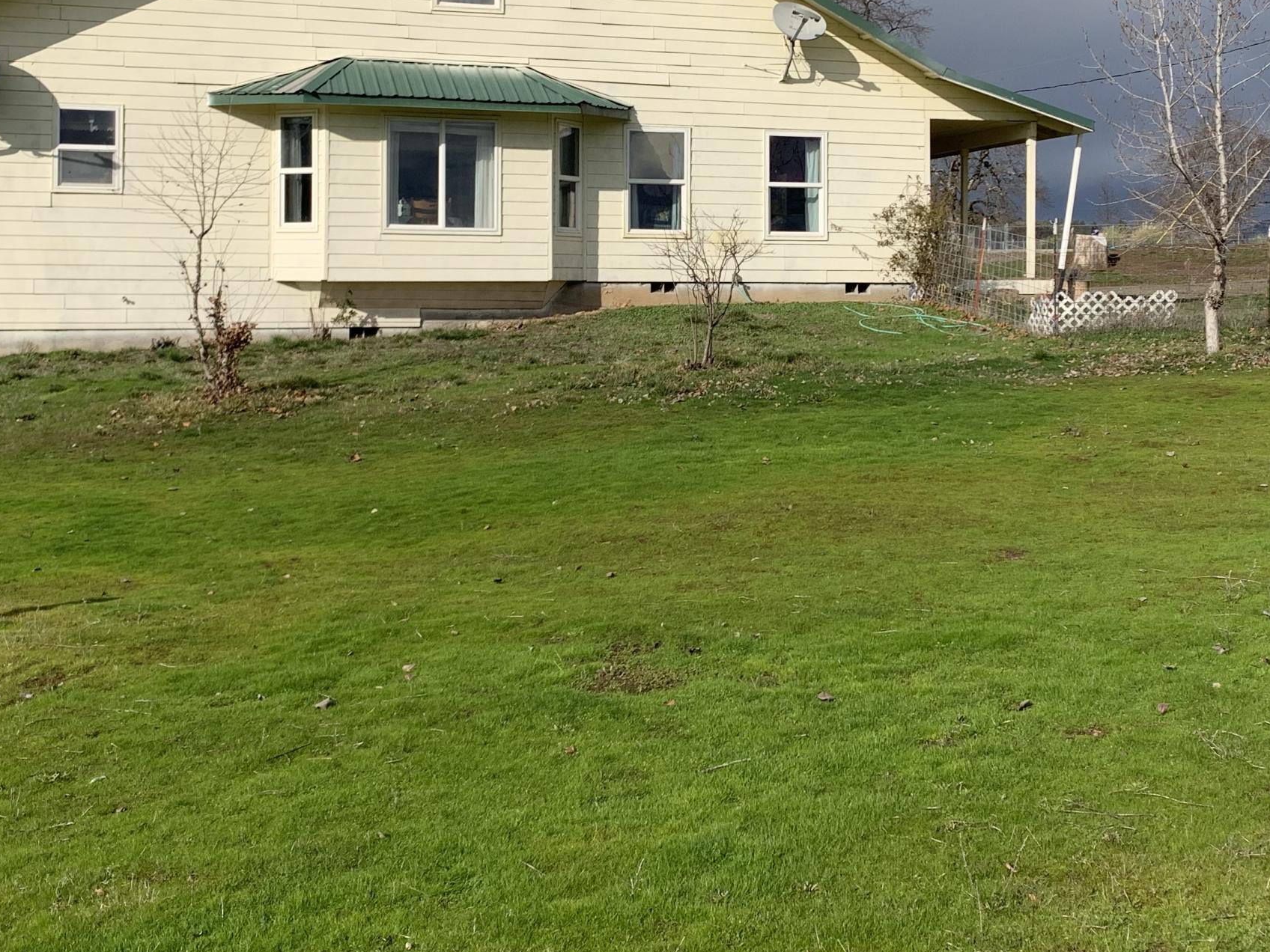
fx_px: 1688
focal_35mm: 46
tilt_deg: +1.6
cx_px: 687
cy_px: 271
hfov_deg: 41.2
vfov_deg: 31.1
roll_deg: -0.6
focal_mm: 4.25
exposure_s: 1/4464
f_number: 1.8
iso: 25
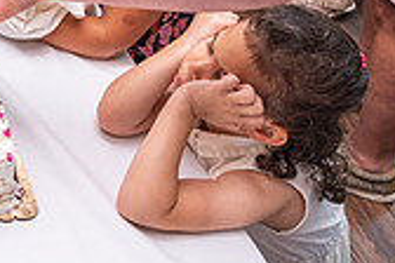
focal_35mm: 84
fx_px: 922
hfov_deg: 21.4
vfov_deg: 15.1
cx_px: -146
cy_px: -124
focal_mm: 24
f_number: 10
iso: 800
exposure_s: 1/125
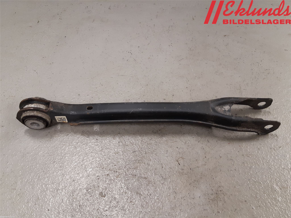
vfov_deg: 53.1
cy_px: 109
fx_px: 219
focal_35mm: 26
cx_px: 146
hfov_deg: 67.3
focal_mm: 3.93
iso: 125
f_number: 1.7
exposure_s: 1/50
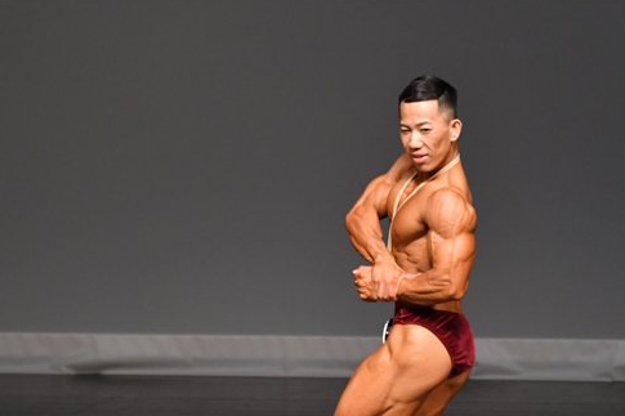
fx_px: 9562
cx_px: 432
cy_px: 326
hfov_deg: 3.7
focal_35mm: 551
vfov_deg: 2.5
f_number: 5.6
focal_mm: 230
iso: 2500
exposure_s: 1/400
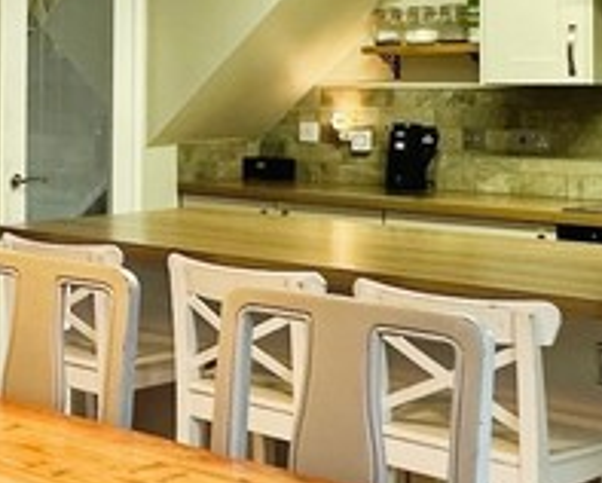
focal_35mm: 71
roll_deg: -0.1
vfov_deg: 21.2
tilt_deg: +0.6
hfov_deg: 23.6
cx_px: -180
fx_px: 1266
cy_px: 63
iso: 200
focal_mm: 2.22
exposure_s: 1/50
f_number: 2.2
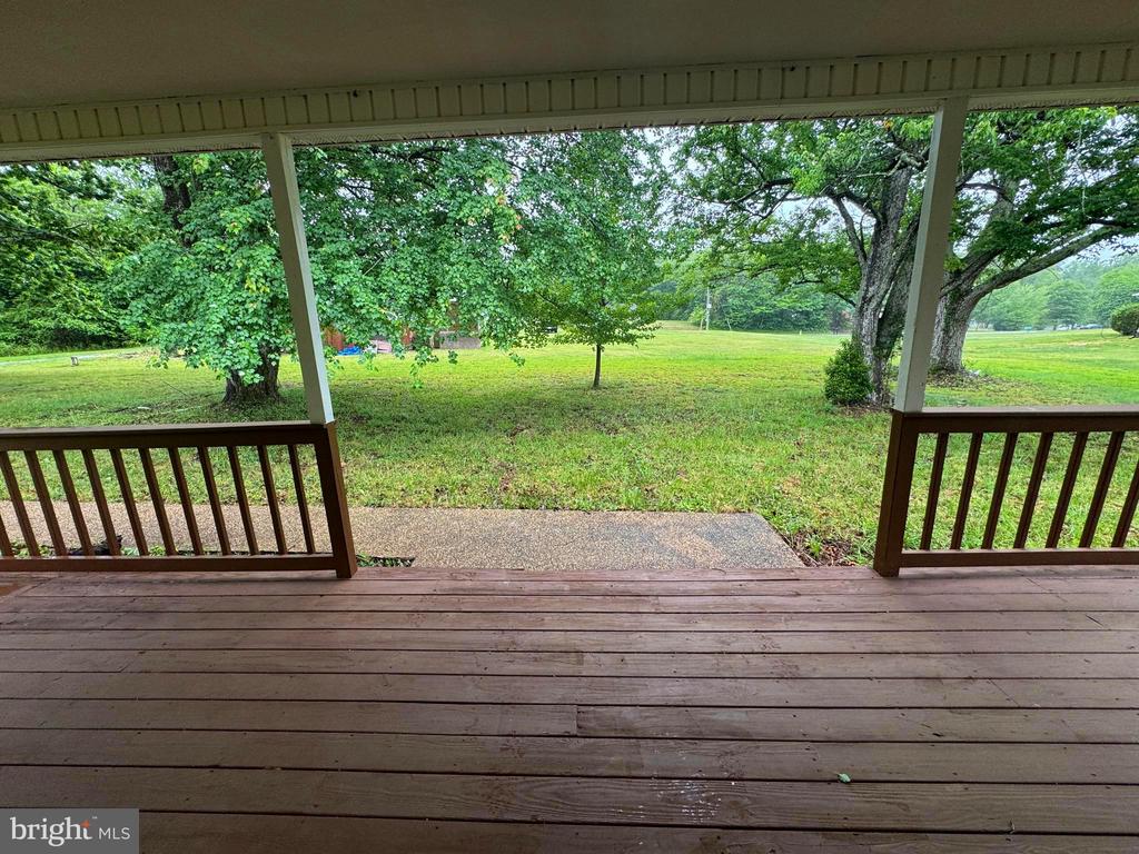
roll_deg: +2.3
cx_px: 570
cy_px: 427
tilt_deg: -13.9
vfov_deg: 85.7
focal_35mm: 14
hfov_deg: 102.1
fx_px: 461
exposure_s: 1/99
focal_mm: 2.22
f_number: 2.2
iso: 80
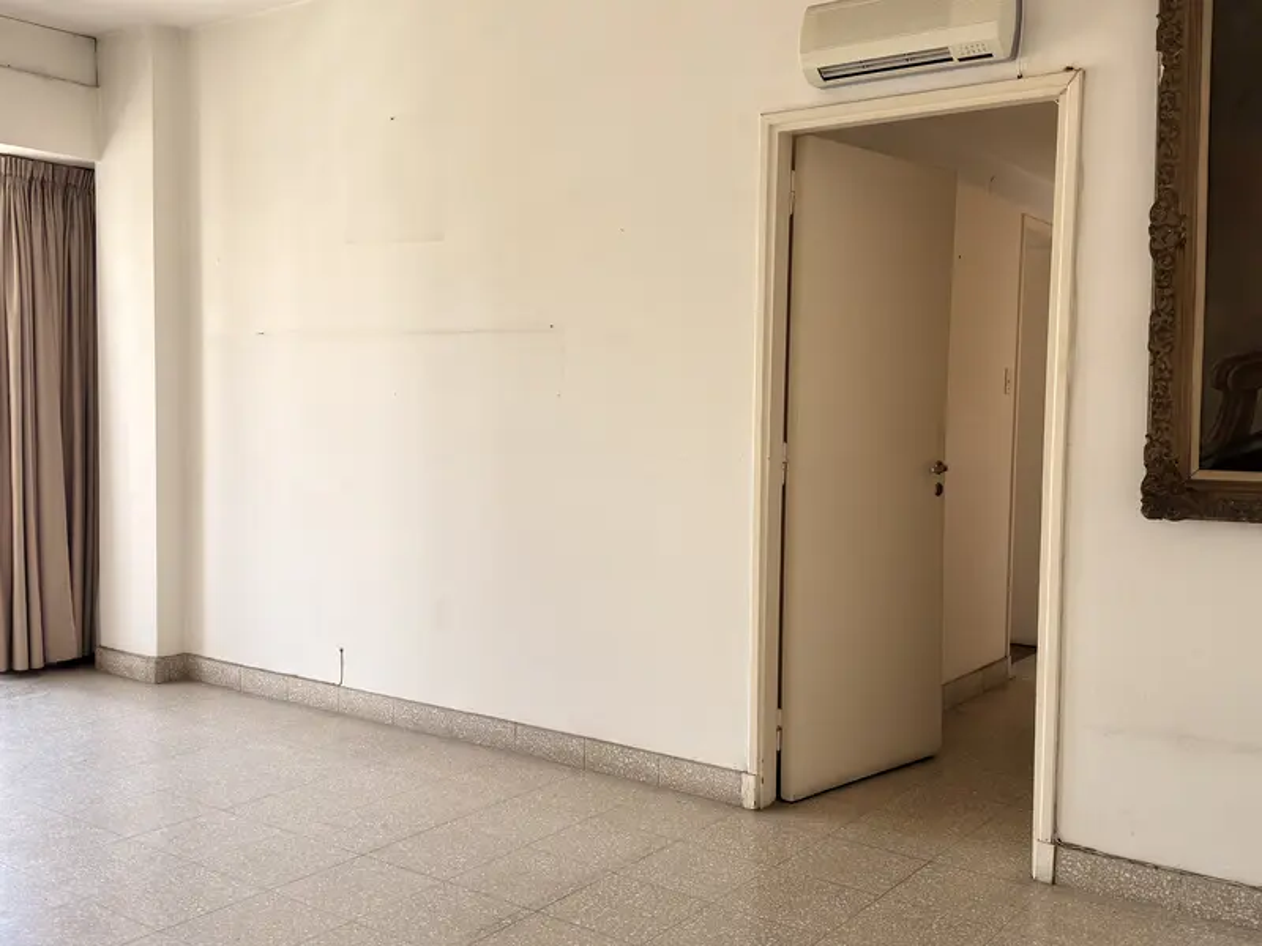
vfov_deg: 40.7
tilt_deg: -3.0
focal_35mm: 35
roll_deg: -0.6
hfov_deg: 52.6
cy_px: 473
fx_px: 1276
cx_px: 631
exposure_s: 1/243
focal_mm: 6.76
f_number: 1.78
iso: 100
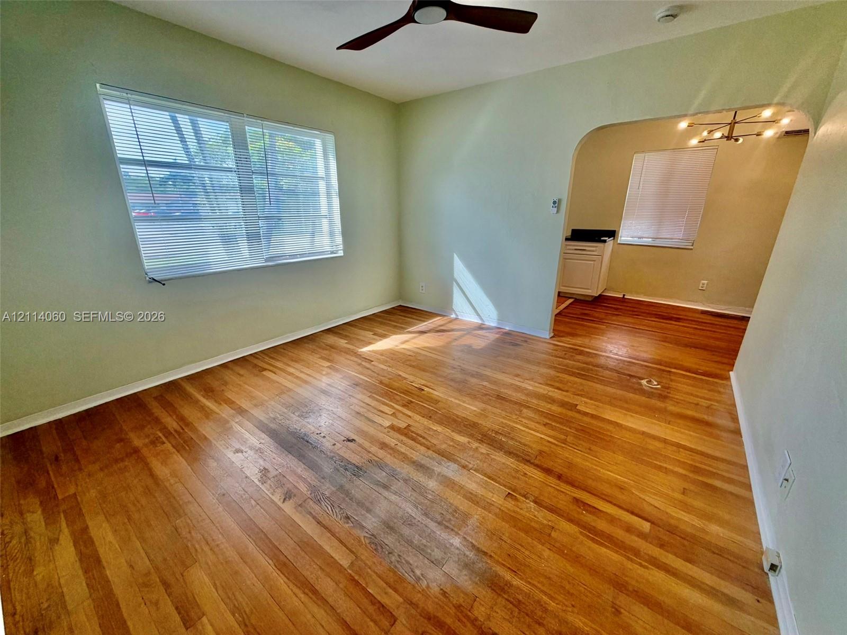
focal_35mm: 14
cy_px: 318
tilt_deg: -17.6
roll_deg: +0.7
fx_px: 343
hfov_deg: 102.1
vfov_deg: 85.7
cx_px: 424
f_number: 2.2
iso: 50
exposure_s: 1/120
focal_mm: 2.22
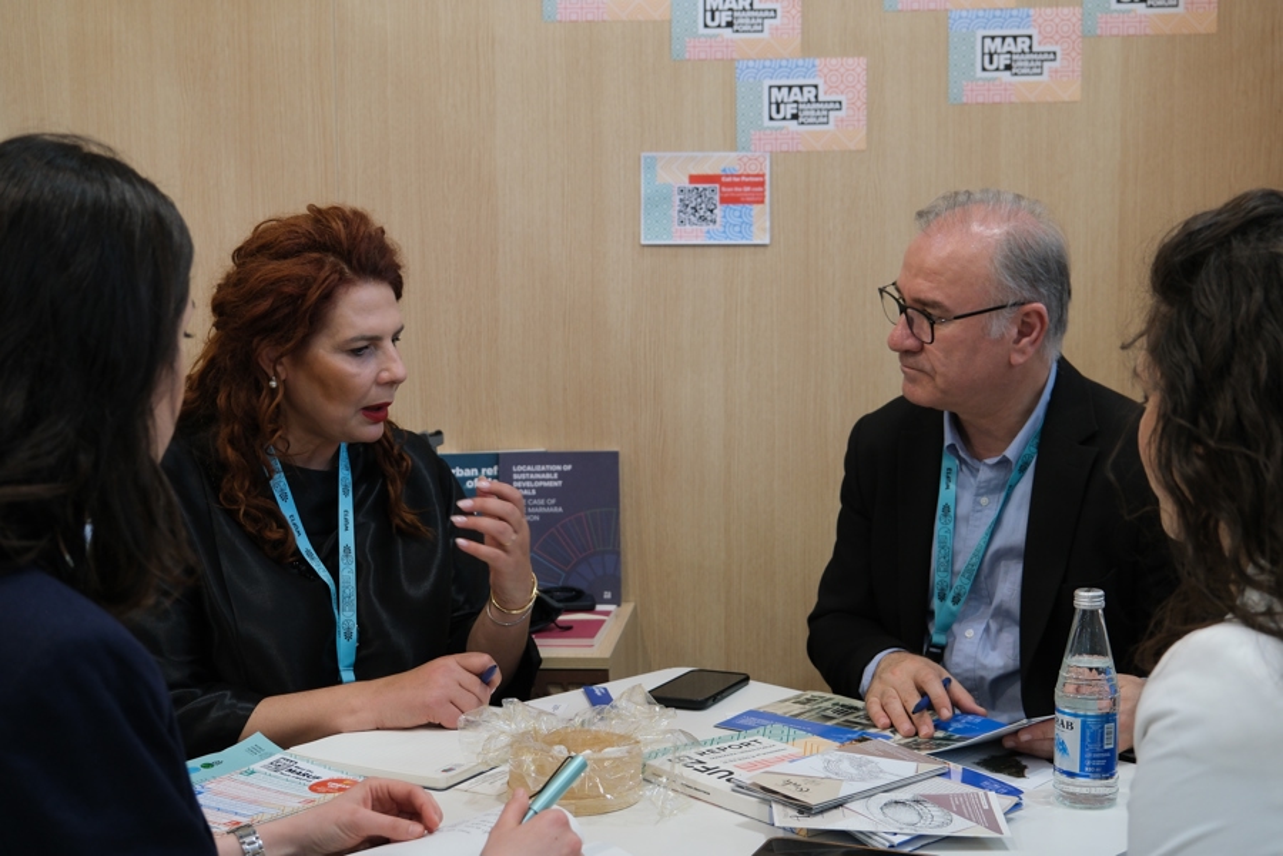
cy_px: 428
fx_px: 1639
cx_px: 642
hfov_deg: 42.7
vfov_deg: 29.2
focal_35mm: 46
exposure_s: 1/200
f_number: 4
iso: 800
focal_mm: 30.8
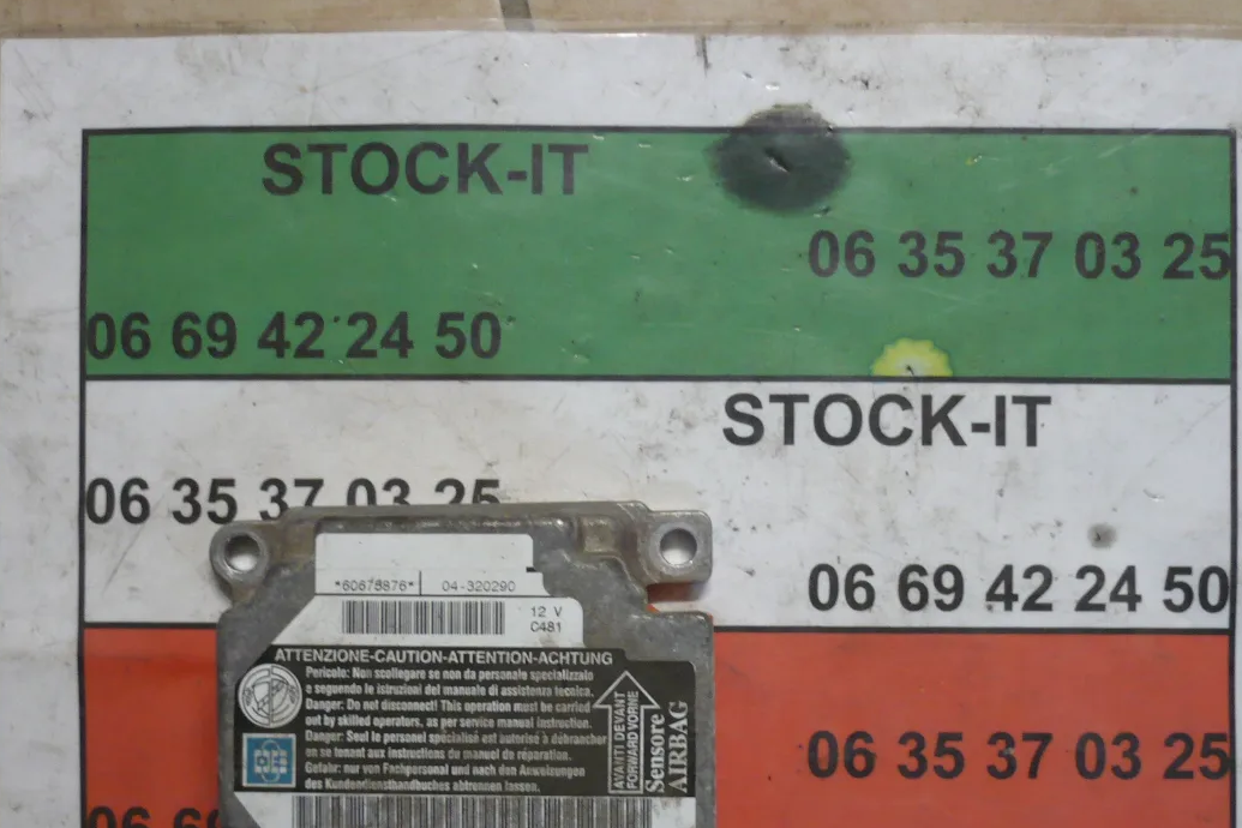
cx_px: 646
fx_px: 1552
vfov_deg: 29.7
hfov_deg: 43.6
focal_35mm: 45
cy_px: 532
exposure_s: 1/13
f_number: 2.8
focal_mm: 5.8
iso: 200
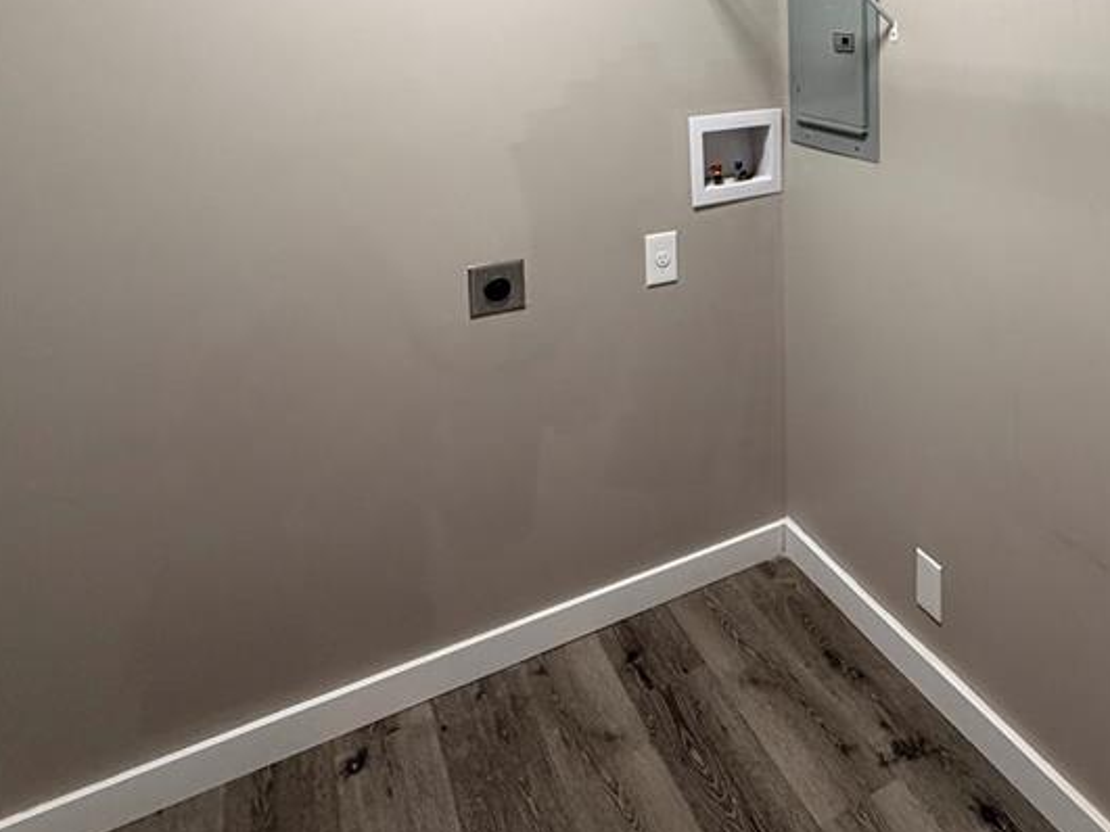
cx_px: 822
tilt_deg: -5.5
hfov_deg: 61.9
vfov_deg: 46.1
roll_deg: +0.6
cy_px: 75
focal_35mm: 27
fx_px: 866
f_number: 2.2
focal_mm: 2.22
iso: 200
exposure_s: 1/60
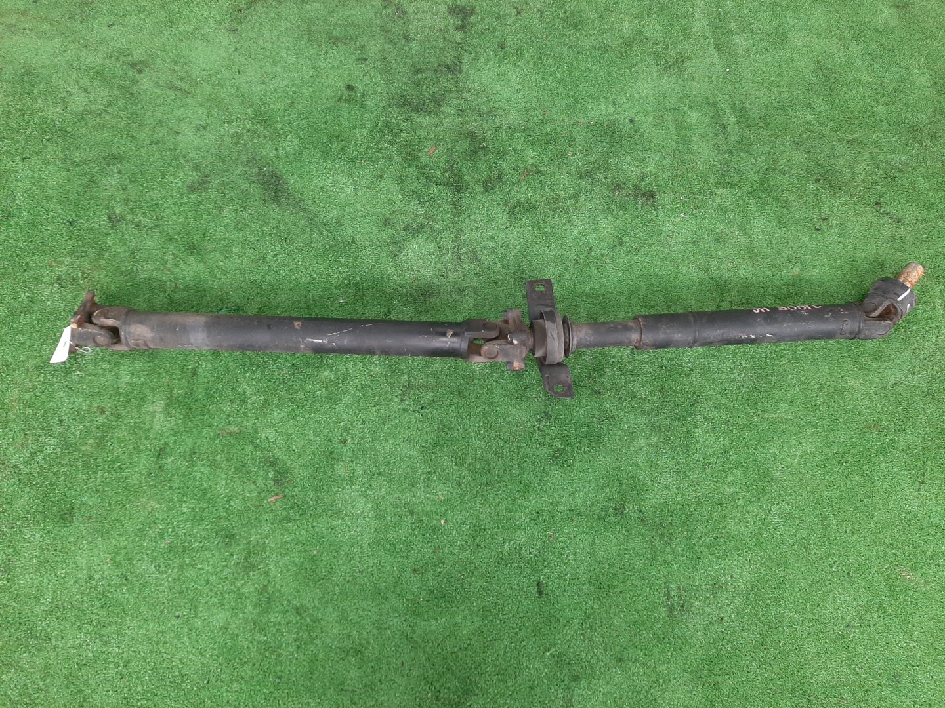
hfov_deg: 67.3
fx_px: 710
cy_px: 354
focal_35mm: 26
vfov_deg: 53.1
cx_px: 472
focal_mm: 3.93
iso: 162
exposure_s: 1/50
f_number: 1.7
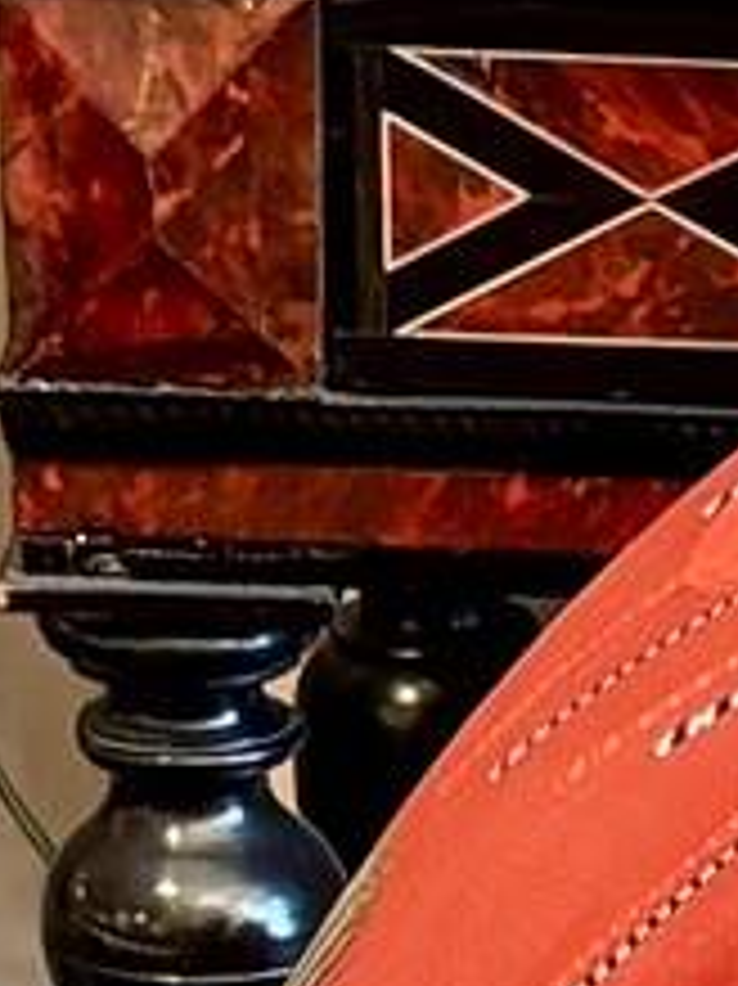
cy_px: 3075
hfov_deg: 7.1
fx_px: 5833
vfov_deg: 8.1
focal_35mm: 205
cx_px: 1109
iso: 250
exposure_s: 1/50
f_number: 1.6
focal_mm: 5.96
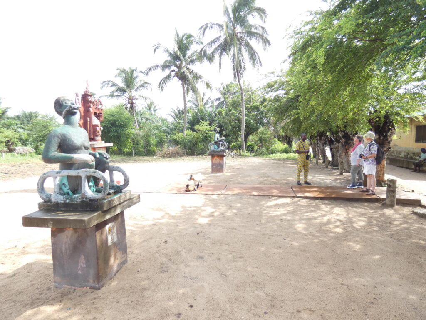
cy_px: 160
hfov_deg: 81.7
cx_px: 213
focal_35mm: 20
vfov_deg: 66.0
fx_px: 246
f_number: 2.8
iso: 80
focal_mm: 3.6
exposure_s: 1/250
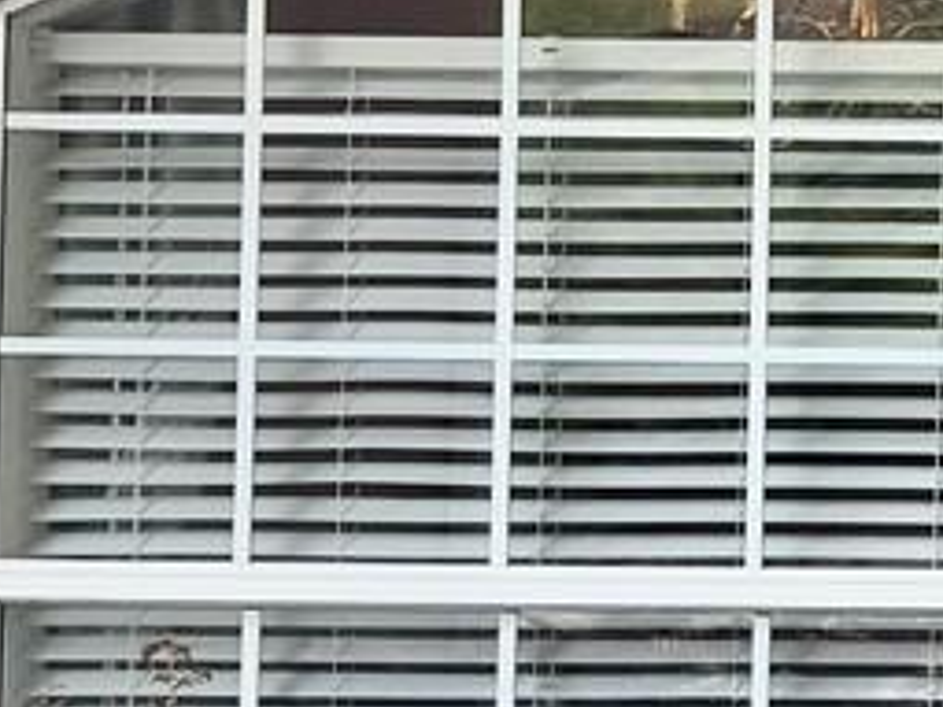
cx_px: 2603
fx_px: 4438
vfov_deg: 9.1
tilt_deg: +2.0
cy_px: 185
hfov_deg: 9.9
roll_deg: -0.9
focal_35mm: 163
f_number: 1.6
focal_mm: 5.96
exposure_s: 1/517
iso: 50
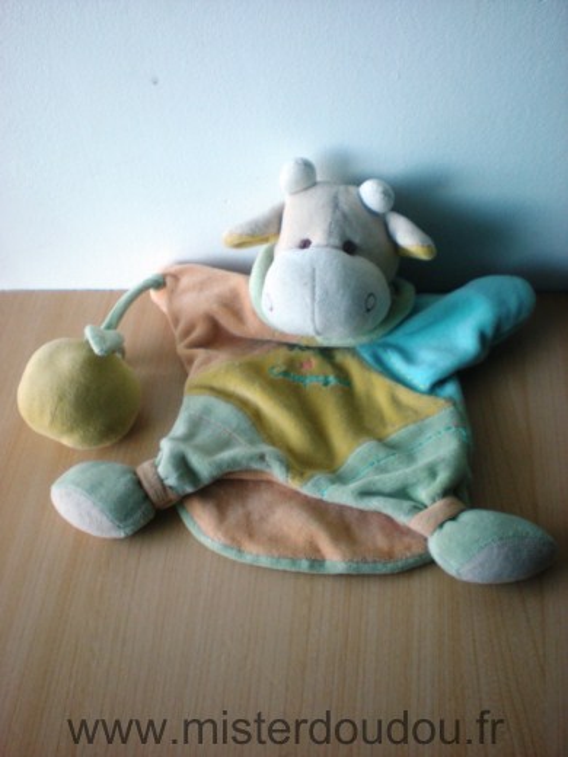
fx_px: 831
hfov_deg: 37.7
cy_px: 378
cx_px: 284
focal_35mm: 38
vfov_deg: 49.0
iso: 172
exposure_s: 1/56.2
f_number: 3.1
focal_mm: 6.3
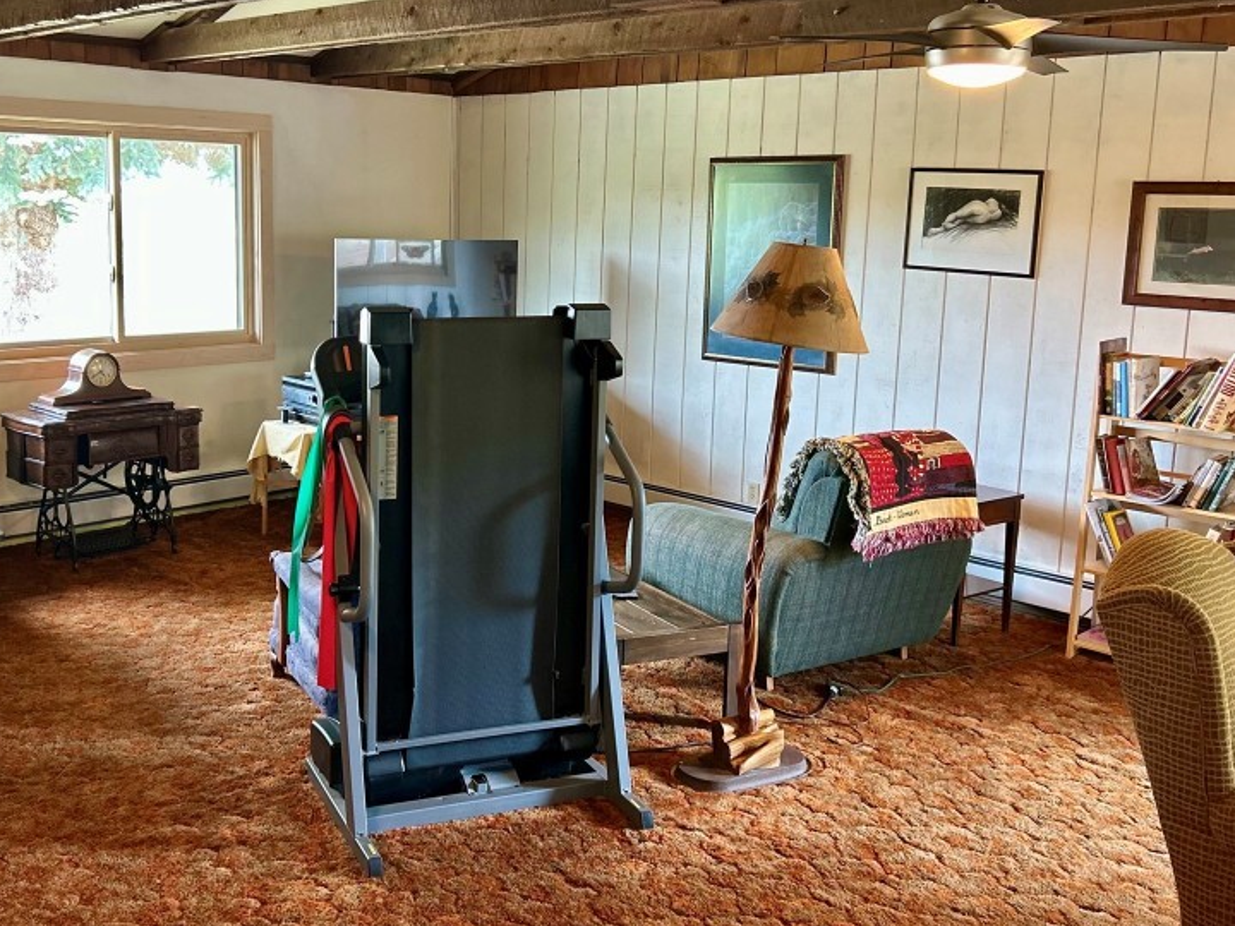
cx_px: 467
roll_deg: -0.5
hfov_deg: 49.7
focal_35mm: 37
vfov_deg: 38.5
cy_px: 381
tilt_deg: -7.4
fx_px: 1320
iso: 320
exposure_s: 1/60
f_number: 1.5
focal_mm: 5.7
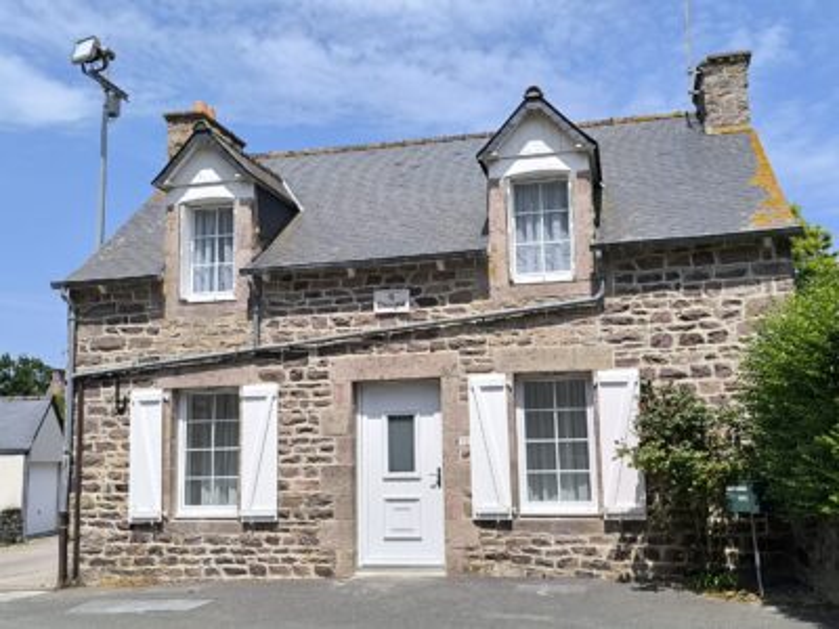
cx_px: 420
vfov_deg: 40.7
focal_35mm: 35
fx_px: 848
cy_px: 314
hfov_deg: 52.6
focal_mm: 6.14
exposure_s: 1/1153
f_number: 1.65
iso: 50
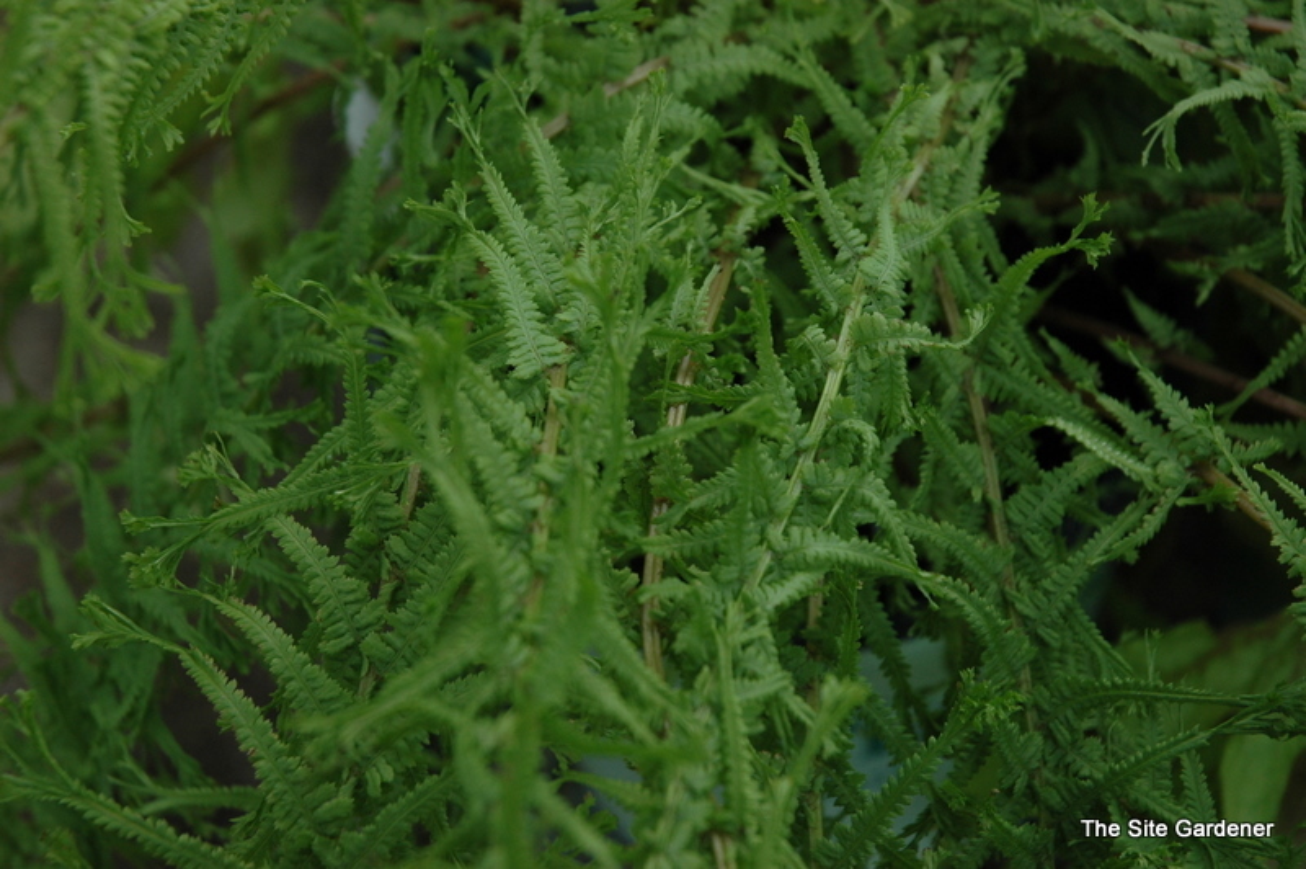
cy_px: 434
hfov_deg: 24.6
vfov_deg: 16.5
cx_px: 653
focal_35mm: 82
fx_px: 2990
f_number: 6.7
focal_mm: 55
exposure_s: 1/125
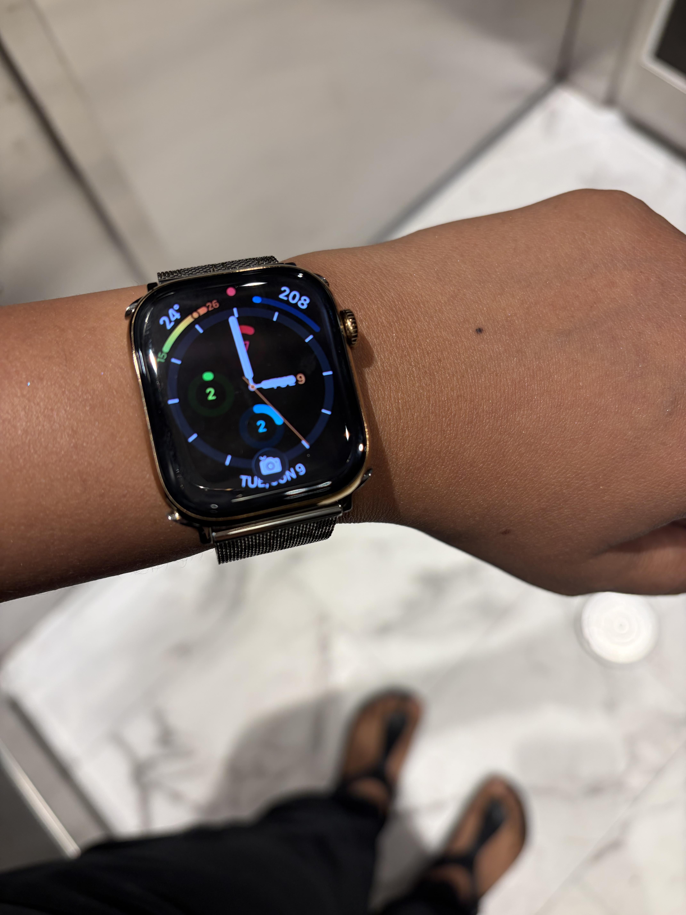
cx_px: 343
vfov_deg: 67.3
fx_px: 687
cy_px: 458
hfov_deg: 53.1
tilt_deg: -70.5
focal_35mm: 26
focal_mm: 5.96
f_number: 1.6
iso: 80
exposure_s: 1/122
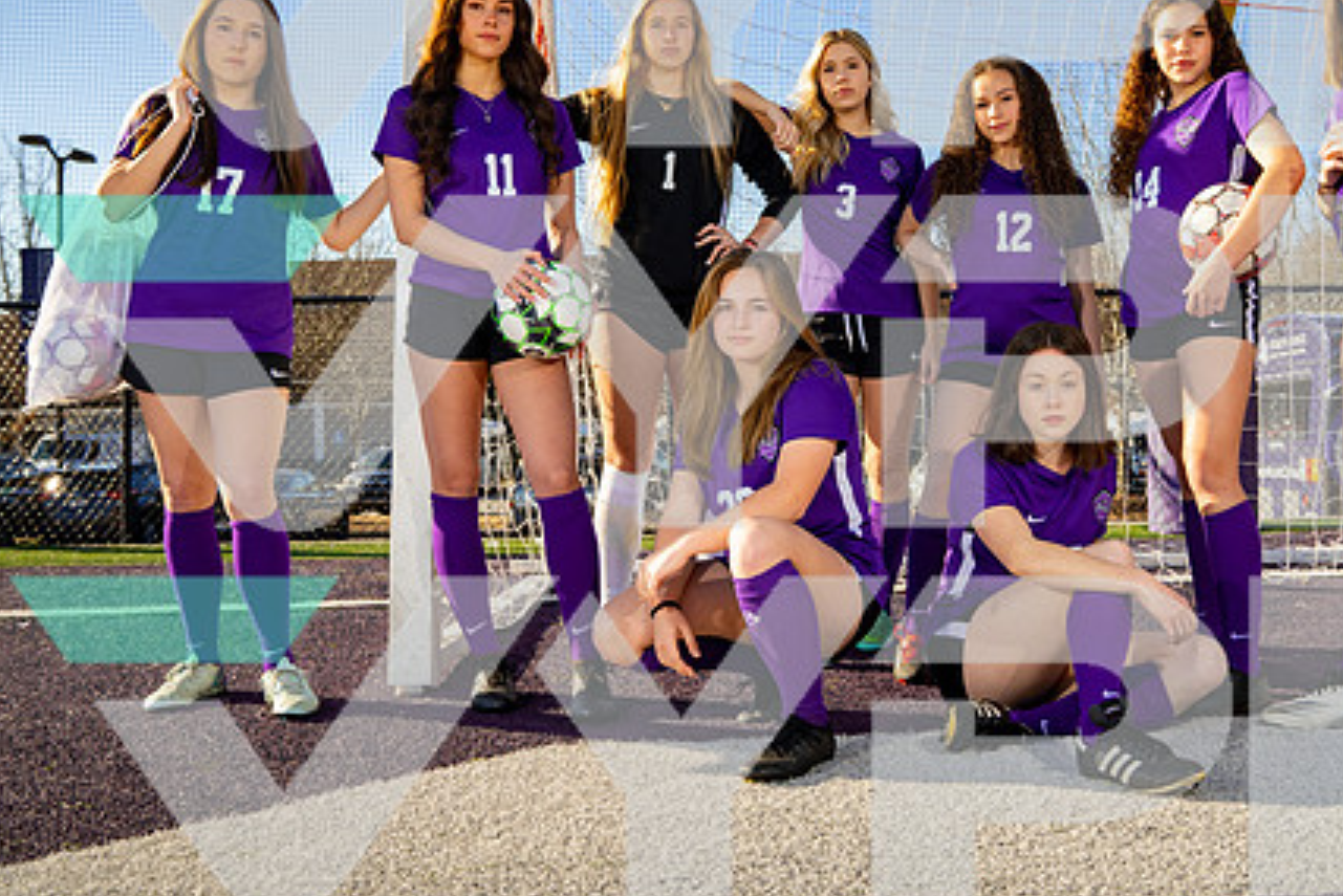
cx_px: 821
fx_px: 1418
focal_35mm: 38
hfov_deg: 50.3
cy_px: 363
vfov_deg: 35.0
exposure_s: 1/125
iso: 100
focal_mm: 28
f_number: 8
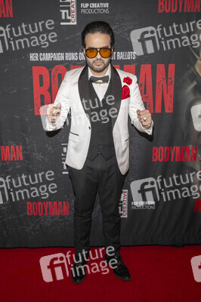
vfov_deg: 58.8
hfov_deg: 41.0
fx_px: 268
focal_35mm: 32
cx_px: 100
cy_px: 151
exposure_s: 1/200
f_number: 5.6
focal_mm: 32
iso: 800
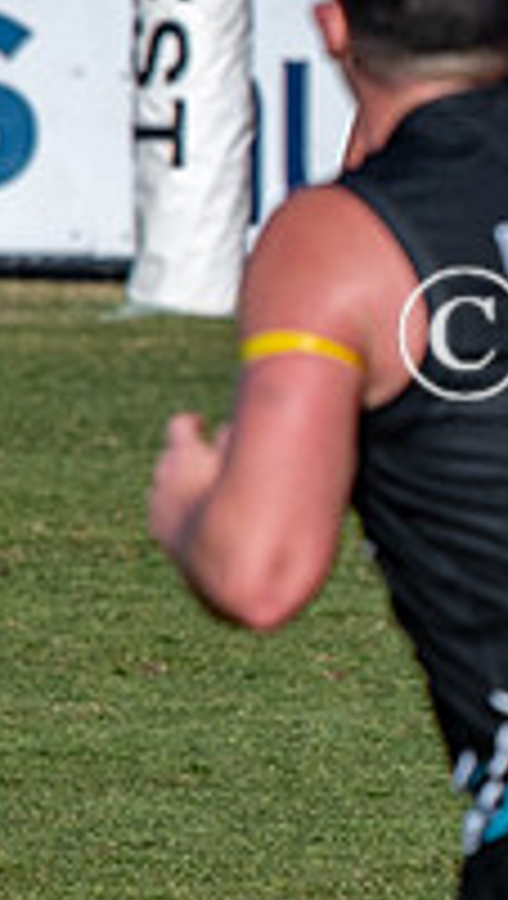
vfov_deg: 1.0
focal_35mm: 2170
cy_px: 284
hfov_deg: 0.6
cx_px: 1442
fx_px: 51790
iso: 160
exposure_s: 1/1250
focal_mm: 200
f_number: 5
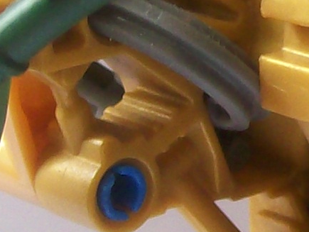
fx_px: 2269
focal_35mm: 254
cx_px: 330
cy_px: 101
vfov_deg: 5.9
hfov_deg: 7.7
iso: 80
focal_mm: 6
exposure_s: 1/36.2
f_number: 2.7
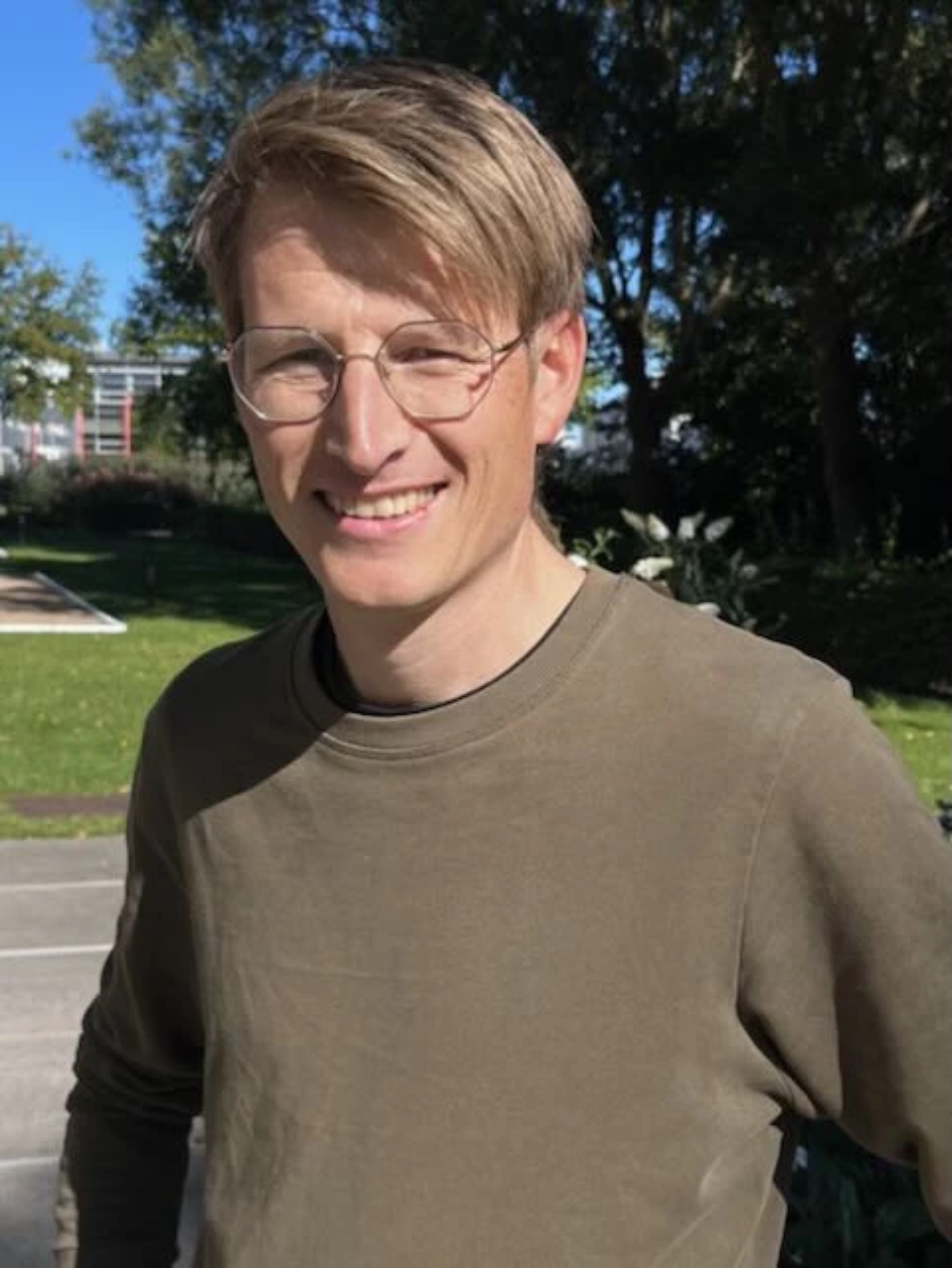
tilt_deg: -4.1
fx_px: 952
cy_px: 634
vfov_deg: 67.3
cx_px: 476
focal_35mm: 26
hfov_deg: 53.1
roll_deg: -0.9
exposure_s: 1/4854
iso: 50
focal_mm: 5.1
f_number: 1.6
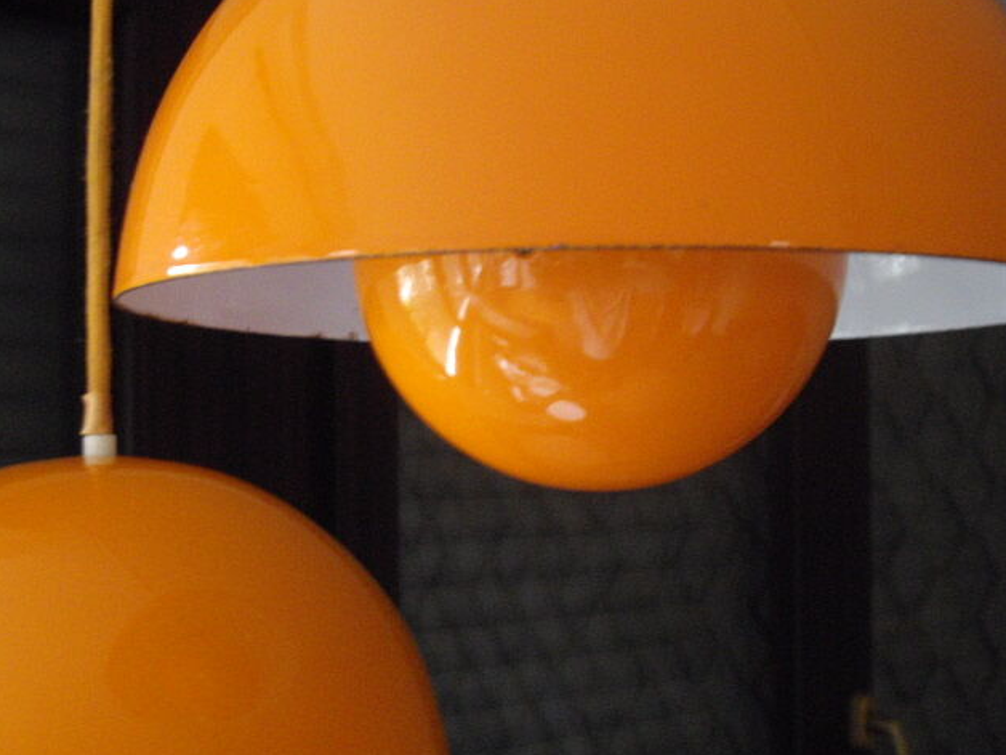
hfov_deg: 31.2
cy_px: 351
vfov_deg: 23.6
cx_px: 508
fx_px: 1802
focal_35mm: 62
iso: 400
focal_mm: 7.9
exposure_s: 1/13
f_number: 2.8
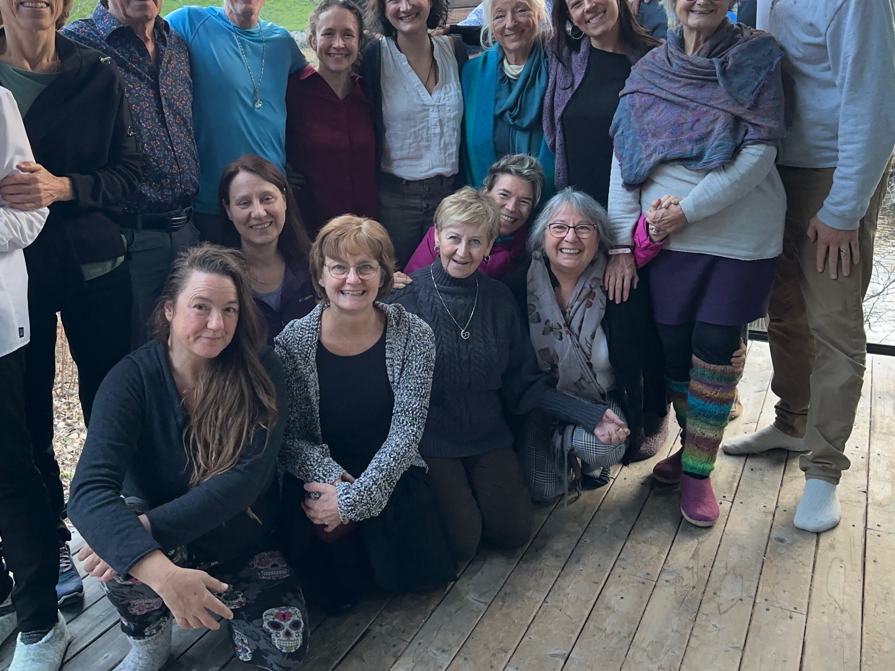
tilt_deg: -14.8
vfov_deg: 42.7
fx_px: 853
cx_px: 360
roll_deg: +2.4
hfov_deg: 55.0
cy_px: 261
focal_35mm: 33
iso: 500
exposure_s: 1/60
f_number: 1.78
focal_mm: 6.86
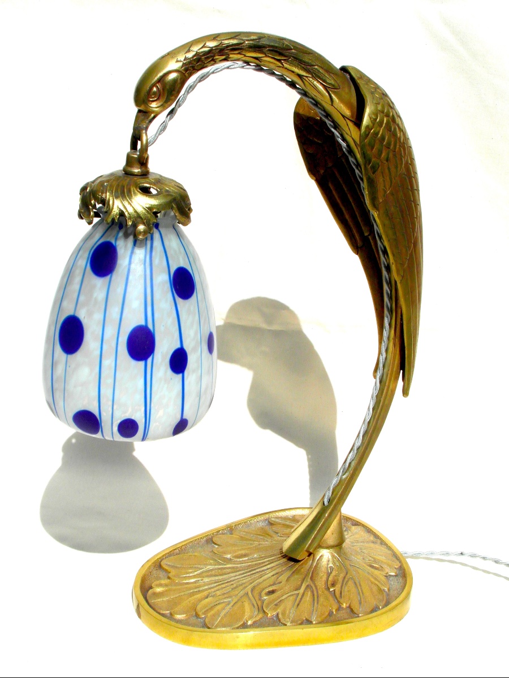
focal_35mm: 53
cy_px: 339
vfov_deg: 36.2
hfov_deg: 27.5
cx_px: 254
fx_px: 1039
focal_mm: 8.7
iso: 80
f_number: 6
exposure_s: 1/1000
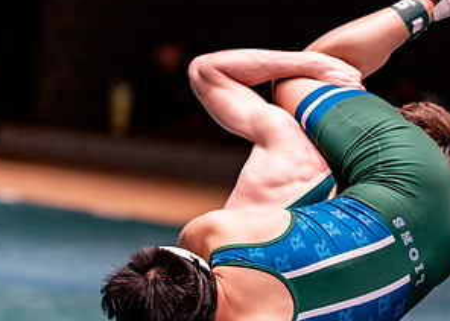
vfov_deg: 5.2
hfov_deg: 7.3
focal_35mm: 277
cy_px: 259
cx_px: 248
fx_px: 3538
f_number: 1.8
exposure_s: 1/640
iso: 2000
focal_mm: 135
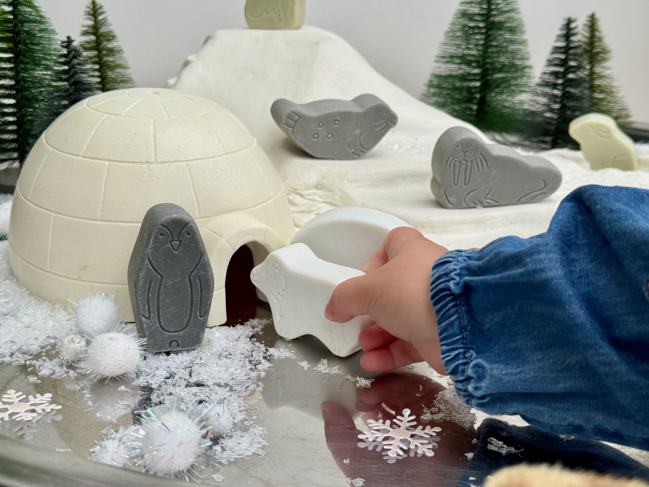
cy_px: 244
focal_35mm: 48
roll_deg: -0.1
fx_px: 900
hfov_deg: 39.7
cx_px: 324
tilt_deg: -18.8
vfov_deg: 30.3
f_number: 1.78
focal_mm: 6.76
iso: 64
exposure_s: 1/205
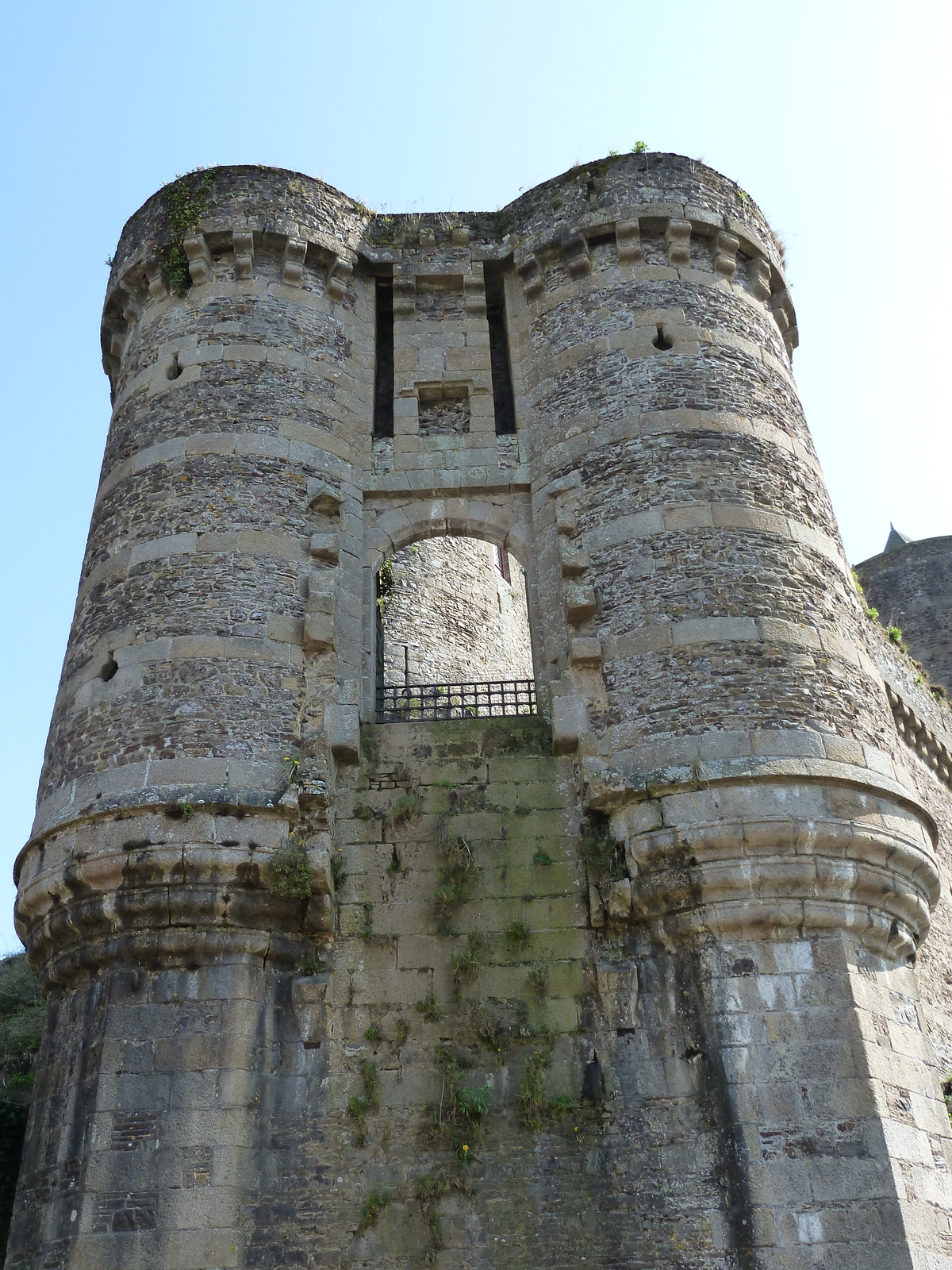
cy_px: 635
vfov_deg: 56.8
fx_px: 1173
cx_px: 476
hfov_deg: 44.2
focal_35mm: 32
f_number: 4
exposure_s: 1/200
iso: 125
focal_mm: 5.3
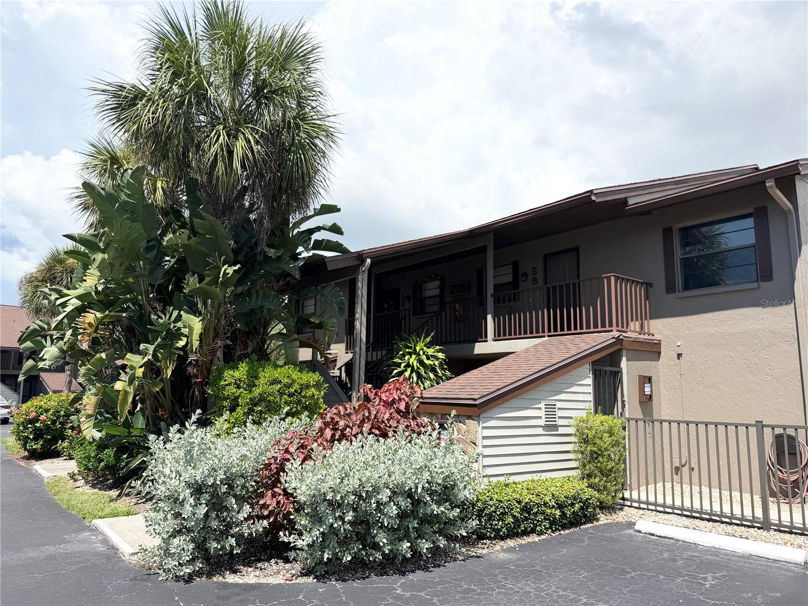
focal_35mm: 24
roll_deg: -0.5
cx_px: 404
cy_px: 303
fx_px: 560
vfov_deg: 56.8
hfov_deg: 71.6
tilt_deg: +9.0
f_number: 1.78
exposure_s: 1/7353
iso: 80
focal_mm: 6.76
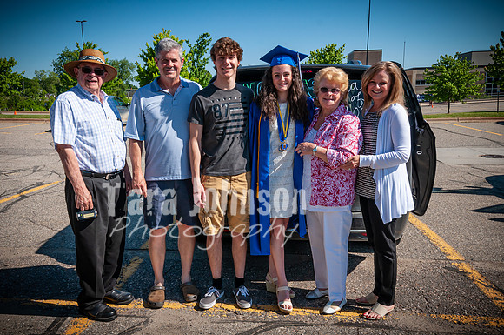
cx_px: 236
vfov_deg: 40.7
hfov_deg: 58.3
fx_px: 451
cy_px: 160
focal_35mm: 32
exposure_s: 1/400
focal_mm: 20
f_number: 10
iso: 200
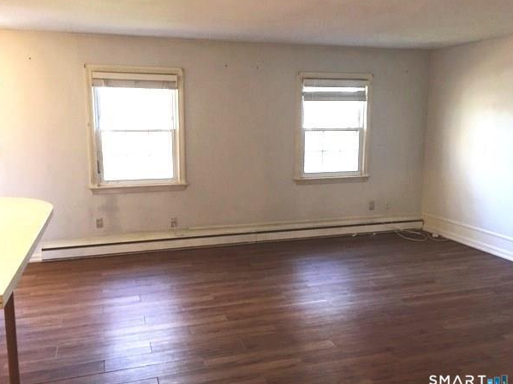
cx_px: 250
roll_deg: -0.6
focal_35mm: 31
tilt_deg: -6.7
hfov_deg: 58.4
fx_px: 459
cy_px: 198
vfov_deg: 45.4
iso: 64
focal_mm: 4.15
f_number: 2.2
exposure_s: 1/15
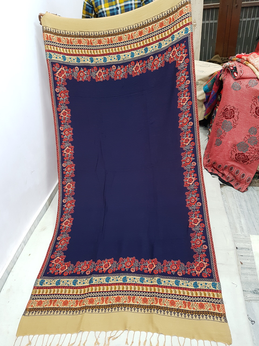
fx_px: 259
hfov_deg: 53.1
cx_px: 130
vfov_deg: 67.3
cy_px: 173
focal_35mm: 26
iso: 250
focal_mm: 4.2
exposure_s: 1/25
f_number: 1.7
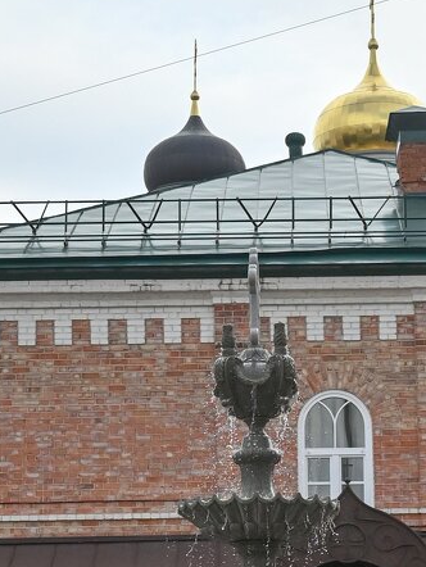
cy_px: 476
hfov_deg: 13.8
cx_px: 300
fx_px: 1754
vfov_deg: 18.2
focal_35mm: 107
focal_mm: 24
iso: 640
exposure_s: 1/1250
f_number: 6.3
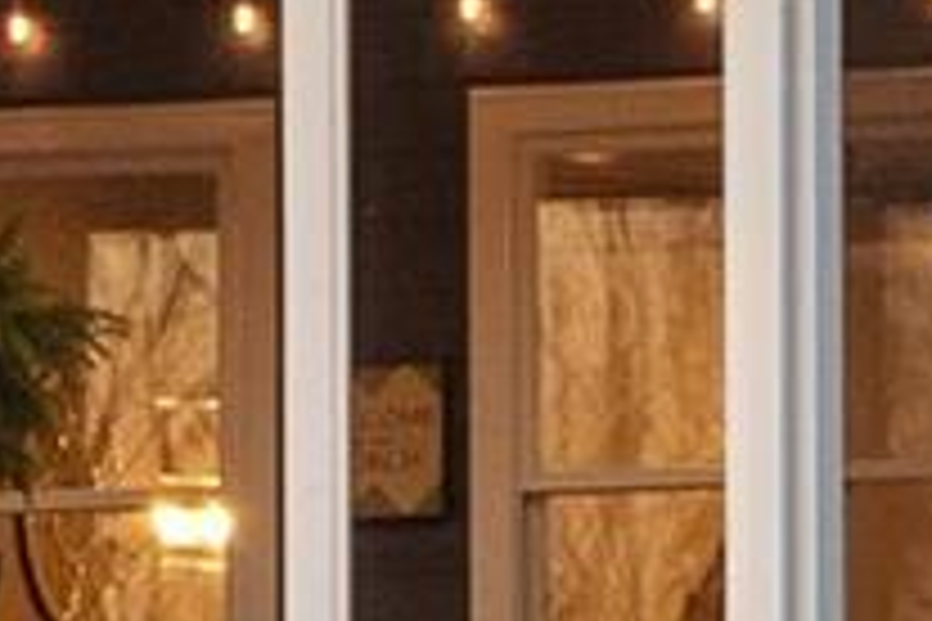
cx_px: -14
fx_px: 19985
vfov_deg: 1.8
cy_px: 292
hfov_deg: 2.7
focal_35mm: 772
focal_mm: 50
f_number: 6.3
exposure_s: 1/40
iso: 400
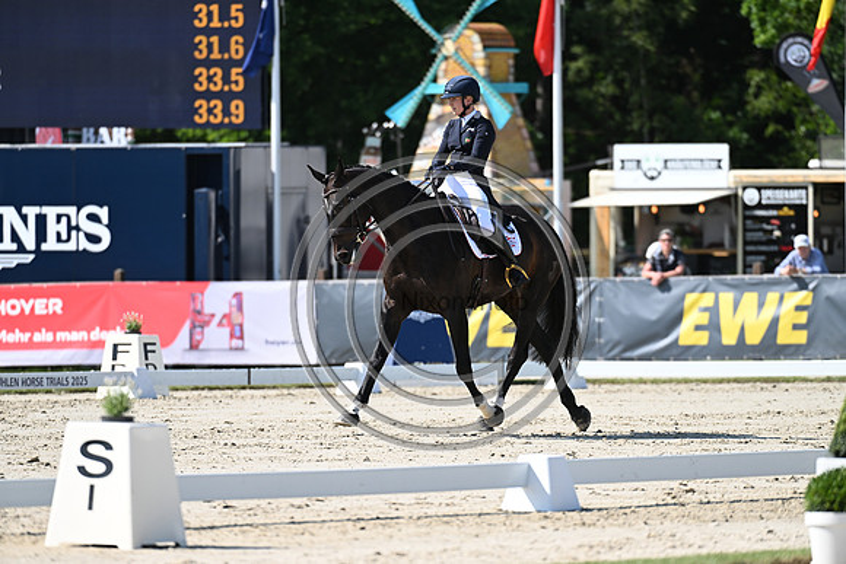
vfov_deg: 3.4
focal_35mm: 400
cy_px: 282
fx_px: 9402
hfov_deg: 5.2
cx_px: 423
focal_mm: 400
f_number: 5
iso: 500
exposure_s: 1/1600
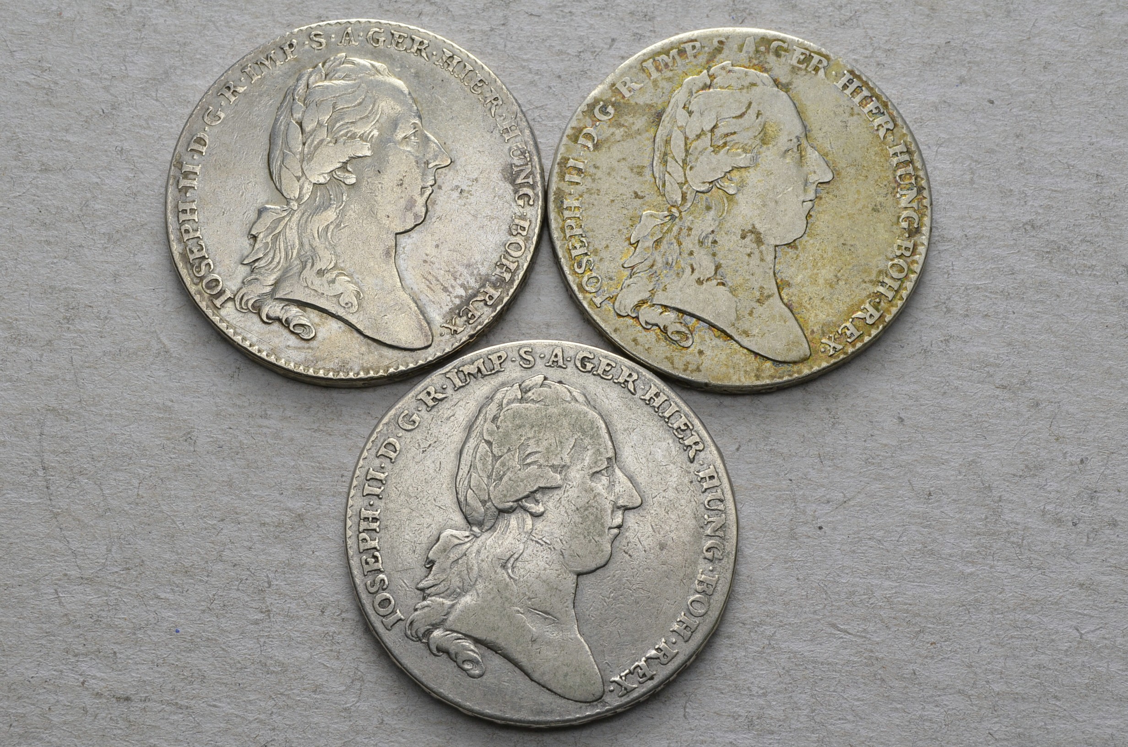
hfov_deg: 33.5
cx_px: 564
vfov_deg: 22.5
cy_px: 374
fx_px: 1876
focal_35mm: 60
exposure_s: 1/250
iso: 400
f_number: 14
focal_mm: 40
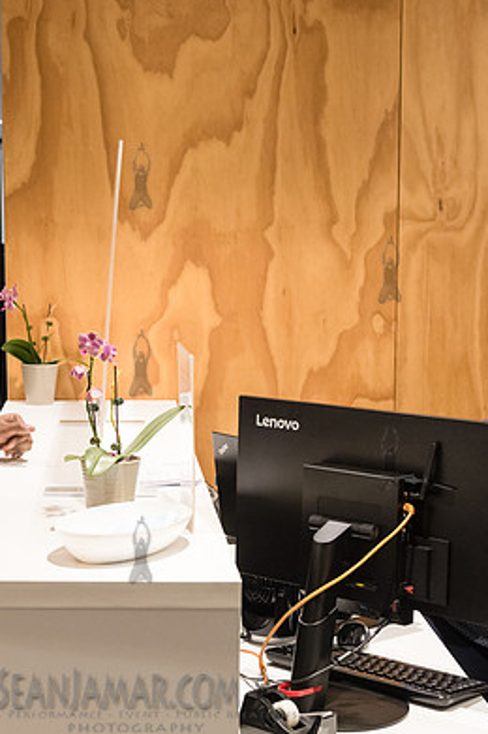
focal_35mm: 68
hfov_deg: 19.6
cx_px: 55
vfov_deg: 29.6
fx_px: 1385
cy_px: 417
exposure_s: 1/250
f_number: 4.5
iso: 2500
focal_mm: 38
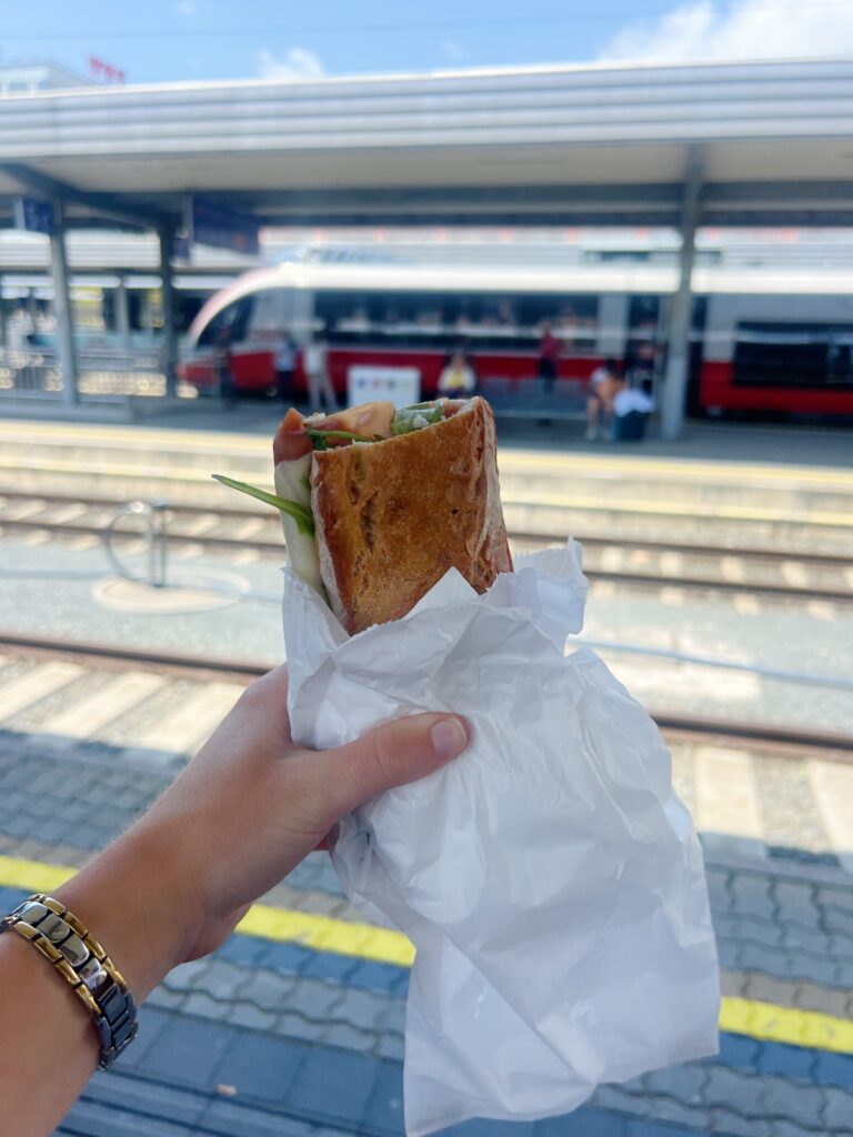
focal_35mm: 26
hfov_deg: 53.1
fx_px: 854
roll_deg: -0.7
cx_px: 426
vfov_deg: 67.3
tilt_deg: -14.5
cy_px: 568
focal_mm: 5.7
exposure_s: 1/1808
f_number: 1.5
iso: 50
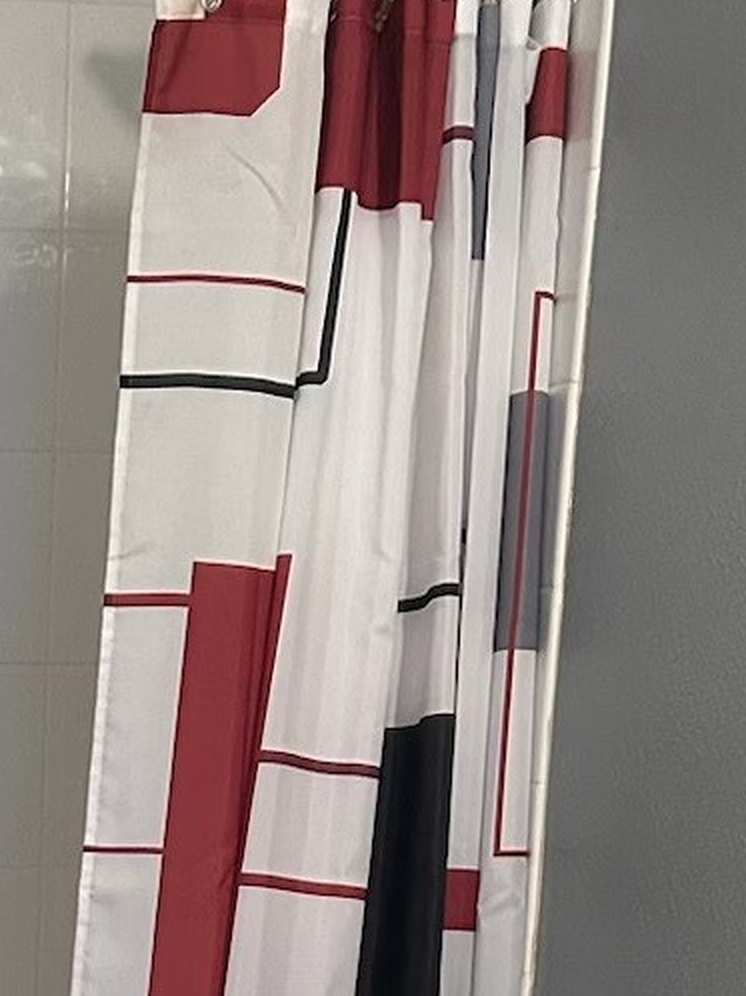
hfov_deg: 13.3
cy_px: 1702
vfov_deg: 16.0
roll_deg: -0.5
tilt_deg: -17.4
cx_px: -220
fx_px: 3077
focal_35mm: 107
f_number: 1.5
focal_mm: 5.7
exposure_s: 1/60
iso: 250
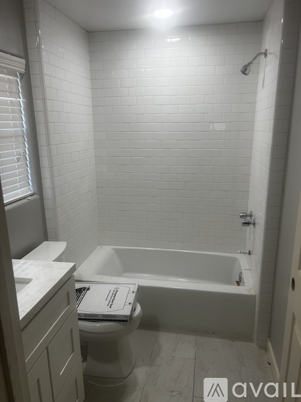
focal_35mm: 26
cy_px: 201
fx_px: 302
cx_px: 150
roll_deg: +1.6
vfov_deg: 67.3
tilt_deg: -13.8
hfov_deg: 53.0
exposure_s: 1/120
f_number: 1.5
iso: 40
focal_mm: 5.7
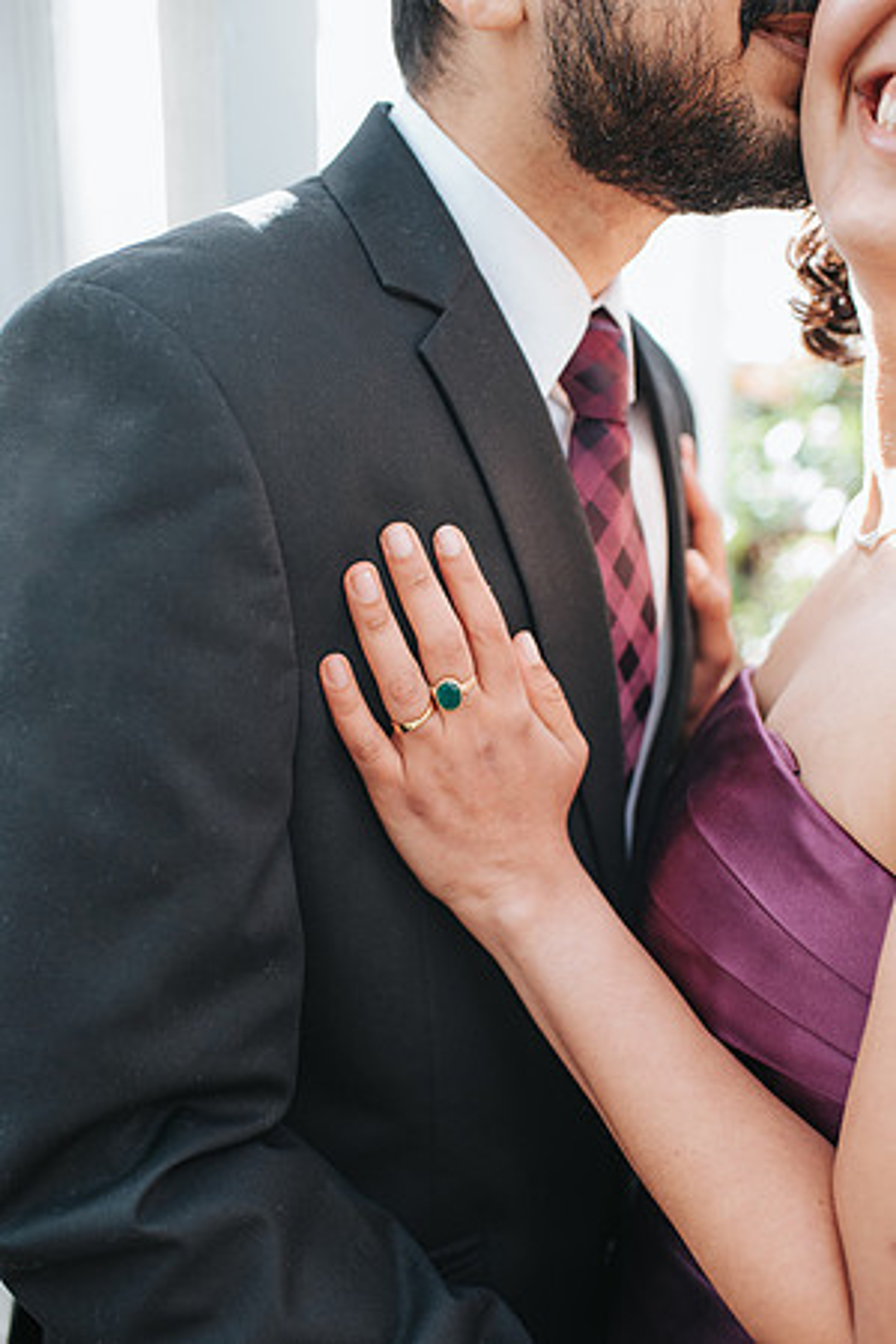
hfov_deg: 37.9
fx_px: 1307
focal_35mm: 35
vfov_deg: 54.4
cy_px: 672
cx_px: 448
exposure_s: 1/500
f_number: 3.2
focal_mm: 35
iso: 800
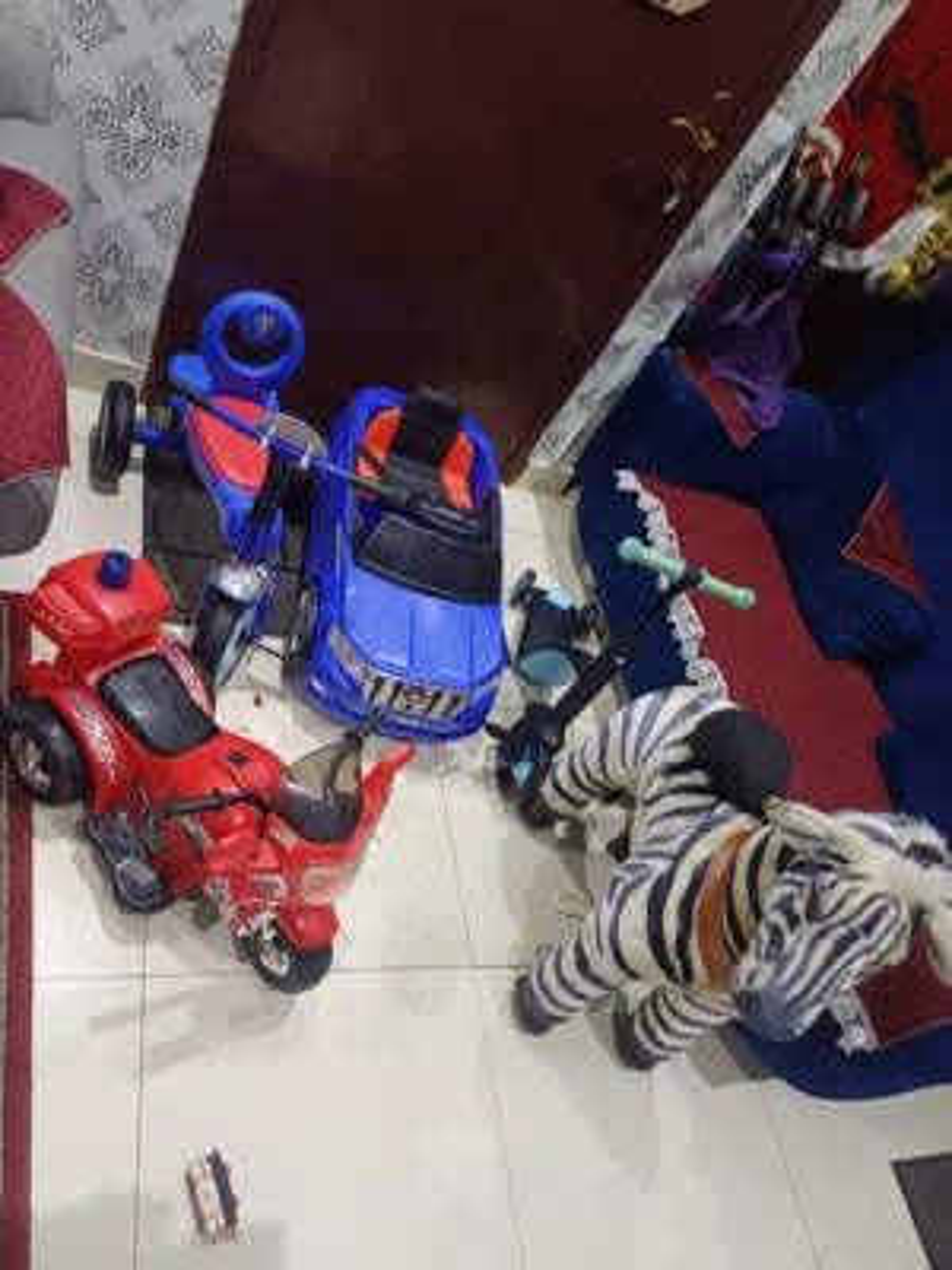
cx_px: 476
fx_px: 917
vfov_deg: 69.4
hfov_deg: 54.9
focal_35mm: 25
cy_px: 635
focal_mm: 4.65
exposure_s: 1/25
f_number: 1.8
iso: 400
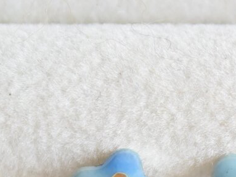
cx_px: 185
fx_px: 443
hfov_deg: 29.2
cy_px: 196
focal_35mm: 65
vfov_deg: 21.4
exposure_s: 1/200
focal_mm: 10
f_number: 3.5
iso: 400
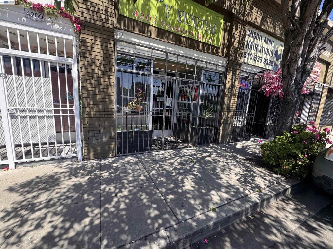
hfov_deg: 102.1
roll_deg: -4.7
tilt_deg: -12.5
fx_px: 135
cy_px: 124
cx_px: 166
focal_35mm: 14
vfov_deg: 85.7
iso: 40
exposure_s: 1/349
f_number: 2.2
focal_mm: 2.22
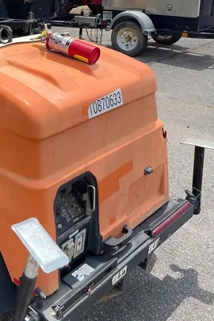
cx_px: 2
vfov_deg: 39.3
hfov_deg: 26.2
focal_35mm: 49
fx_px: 437
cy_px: 81
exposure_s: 1/1043
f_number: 1.6
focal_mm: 4.2
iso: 32
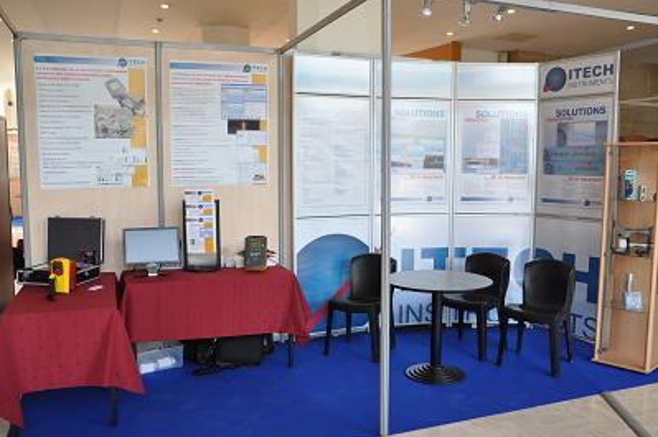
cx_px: 337
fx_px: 529
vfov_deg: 44.8
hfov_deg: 63.7
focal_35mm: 29
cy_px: 228
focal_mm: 18
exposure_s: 1/40
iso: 200
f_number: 3.5
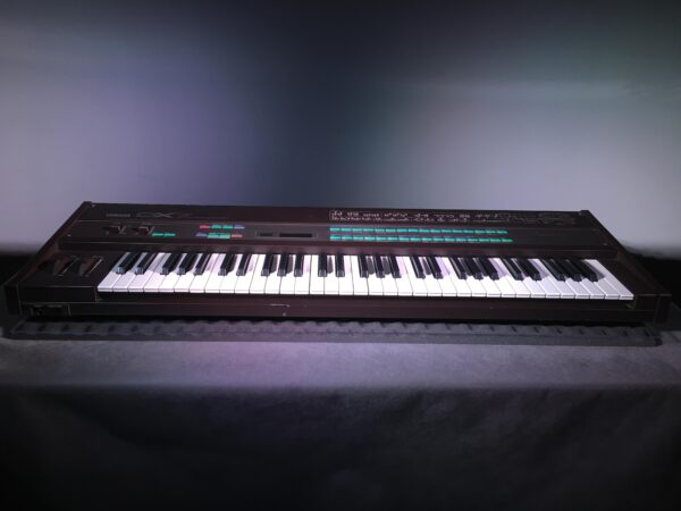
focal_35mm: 29
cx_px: 340
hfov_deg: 61.7
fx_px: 571
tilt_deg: -23.5
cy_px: 256
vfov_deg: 48.2
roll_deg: -1.9
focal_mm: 4.15
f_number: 2.2
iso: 40
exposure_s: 1/33
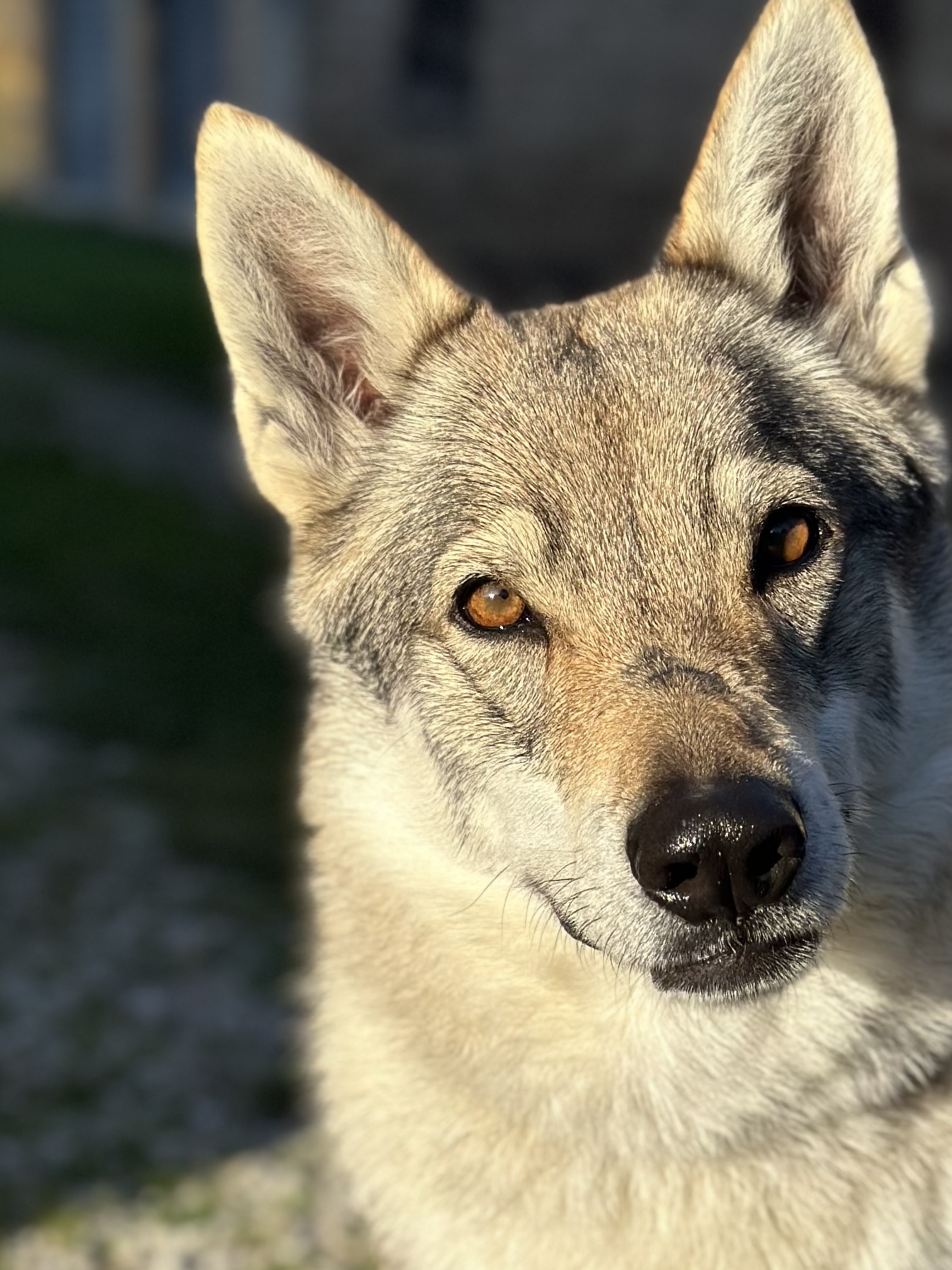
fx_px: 3520
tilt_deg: -15.6
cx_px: 686
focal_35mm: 96
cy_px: 1034
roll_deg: -2.8
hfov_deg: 15.3
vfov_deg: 20.2
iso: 100
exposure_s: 1/5000
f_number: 1.78
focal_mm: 6.86
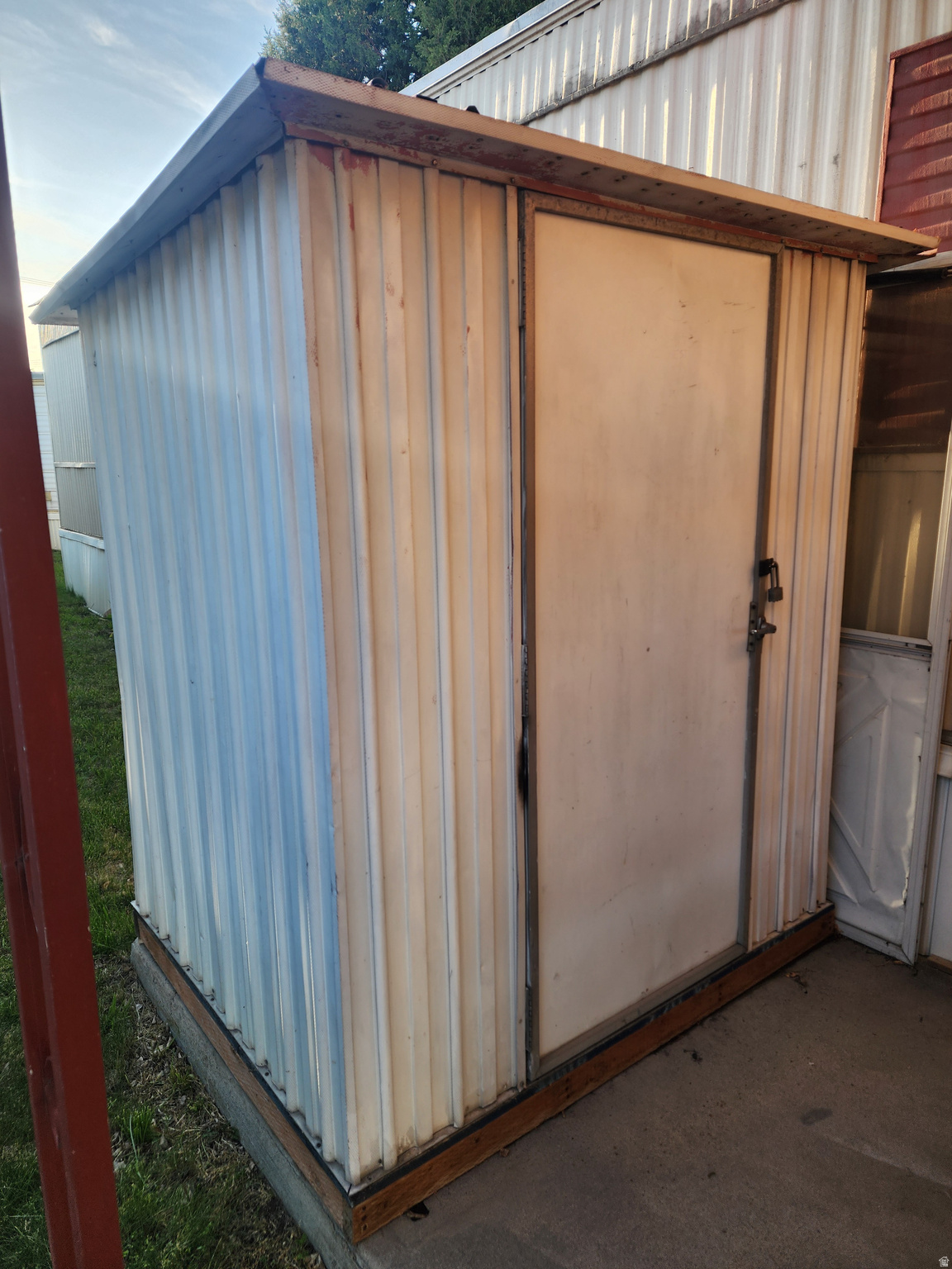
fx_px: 843
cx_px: 476
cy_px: 634
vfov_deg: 73.9
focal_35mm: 23
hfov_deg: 58.9
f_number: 1.8
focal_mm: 6.4
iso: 25
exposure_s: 1/180
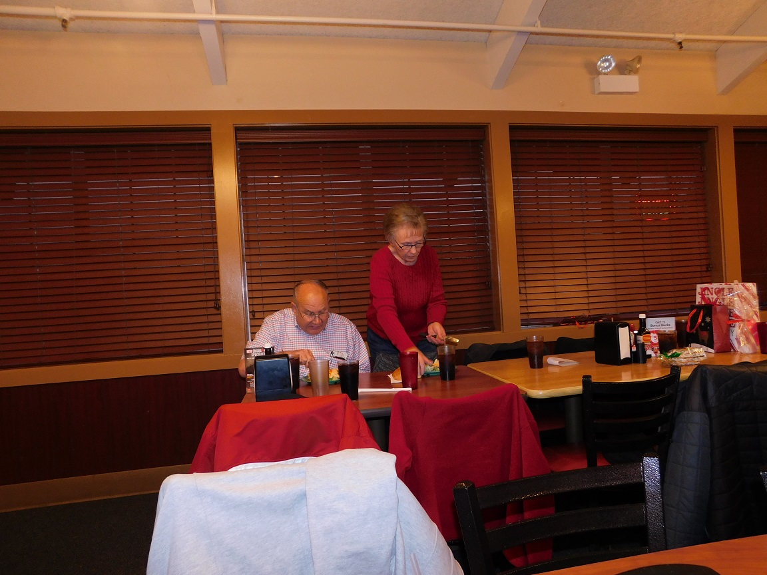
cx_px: 384
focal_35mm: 23
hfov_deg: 73.9
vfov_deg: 58.9
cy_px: 288
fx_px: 510
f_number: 3
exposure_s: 1/30
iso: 200
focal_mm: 4
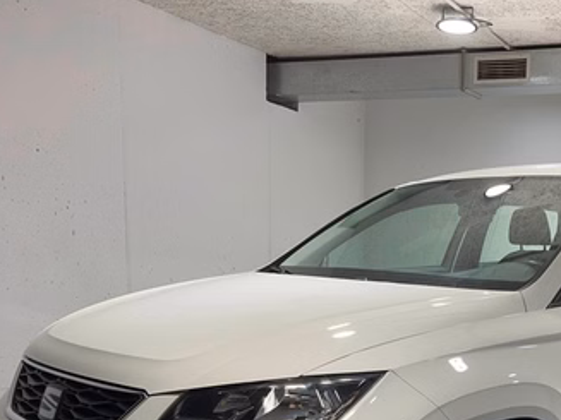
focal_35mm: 49
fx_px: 794
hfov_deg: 37.4
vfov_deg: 28.6
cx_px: 455
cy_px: 374
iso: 40
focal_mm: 5.1
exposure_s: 1/100
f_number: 1.6
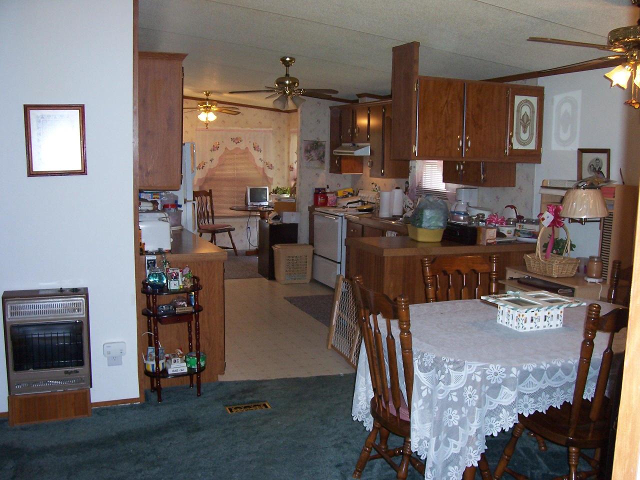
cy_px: 240
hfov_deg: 54.0
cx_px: 320
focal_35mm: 34
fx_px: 629
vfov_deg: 41.8
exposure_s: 1/60
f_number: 2.7
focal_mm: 5.6
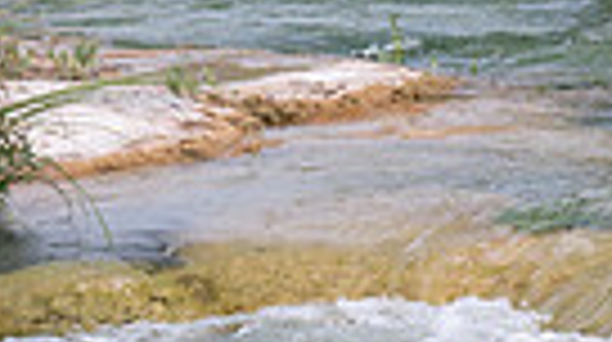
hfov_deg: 10.1
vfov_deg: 6.1
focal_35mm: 197
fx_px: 3192
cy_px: 141
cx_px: 1251
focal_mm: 20
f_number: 5
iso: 320
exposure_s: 1/320
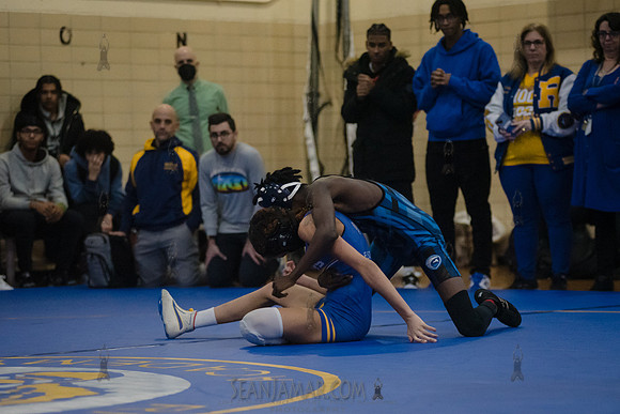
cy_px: 234
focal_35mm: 126
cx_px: 344
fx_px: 2176
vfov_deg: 10.9
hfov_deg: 16.2
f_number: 3.2
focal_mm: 105
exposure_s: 1/400
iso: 6400
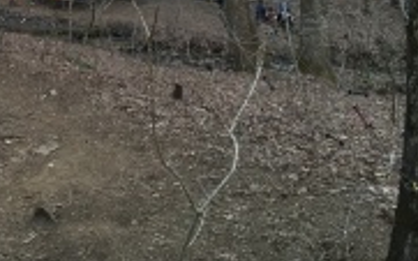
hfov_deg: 31.7
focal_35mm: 62
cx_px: 58
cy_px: -49
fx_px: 706
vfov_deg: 19.7
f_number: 2.2
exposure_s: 1/30
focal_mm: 4.15
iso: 80
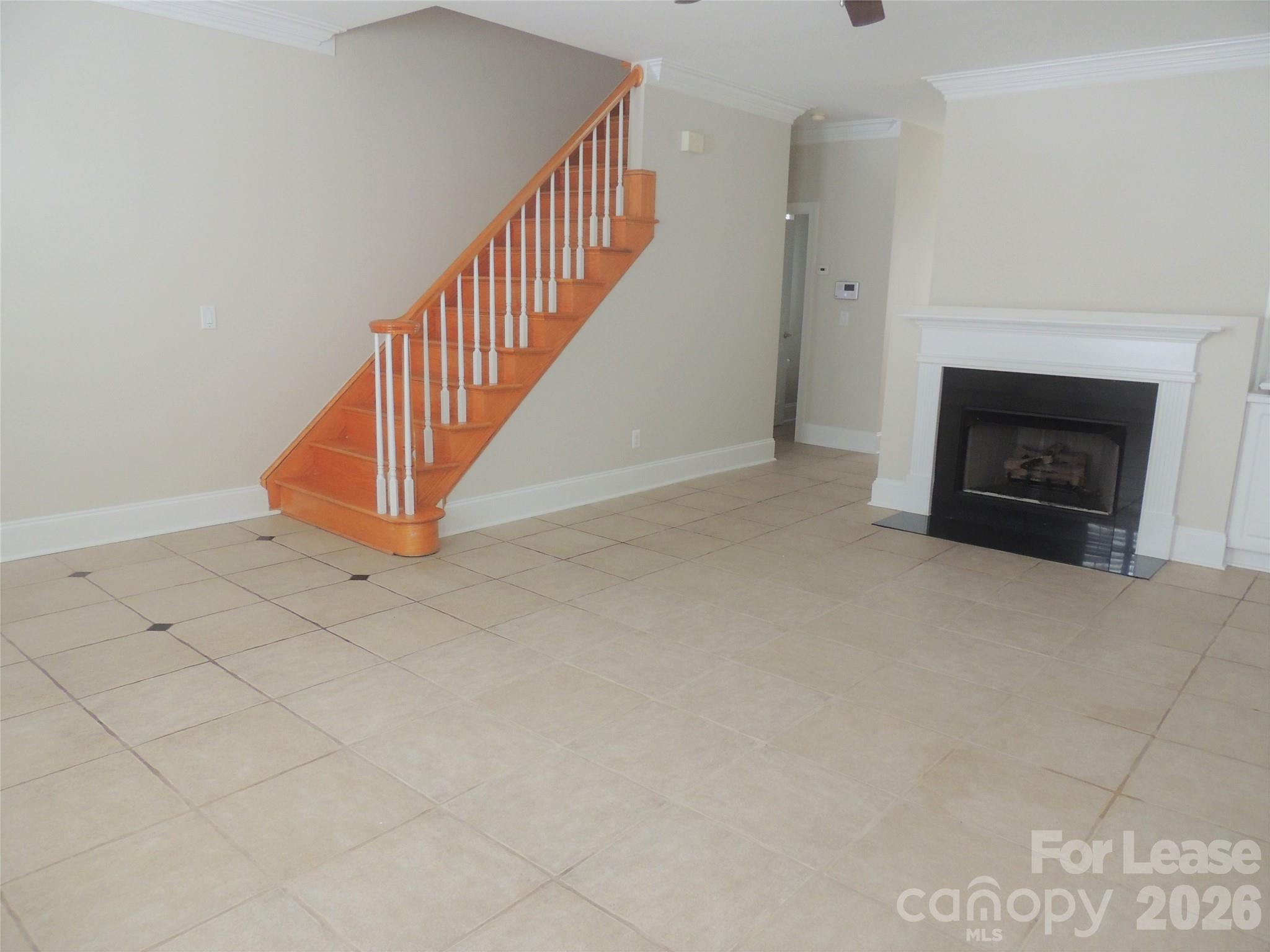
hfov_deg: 71.6
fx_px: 881
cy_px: 476
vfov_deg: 56.8
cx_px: 635
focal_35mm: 24
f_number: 3
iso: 450
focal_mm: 4.3
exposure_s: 1/8
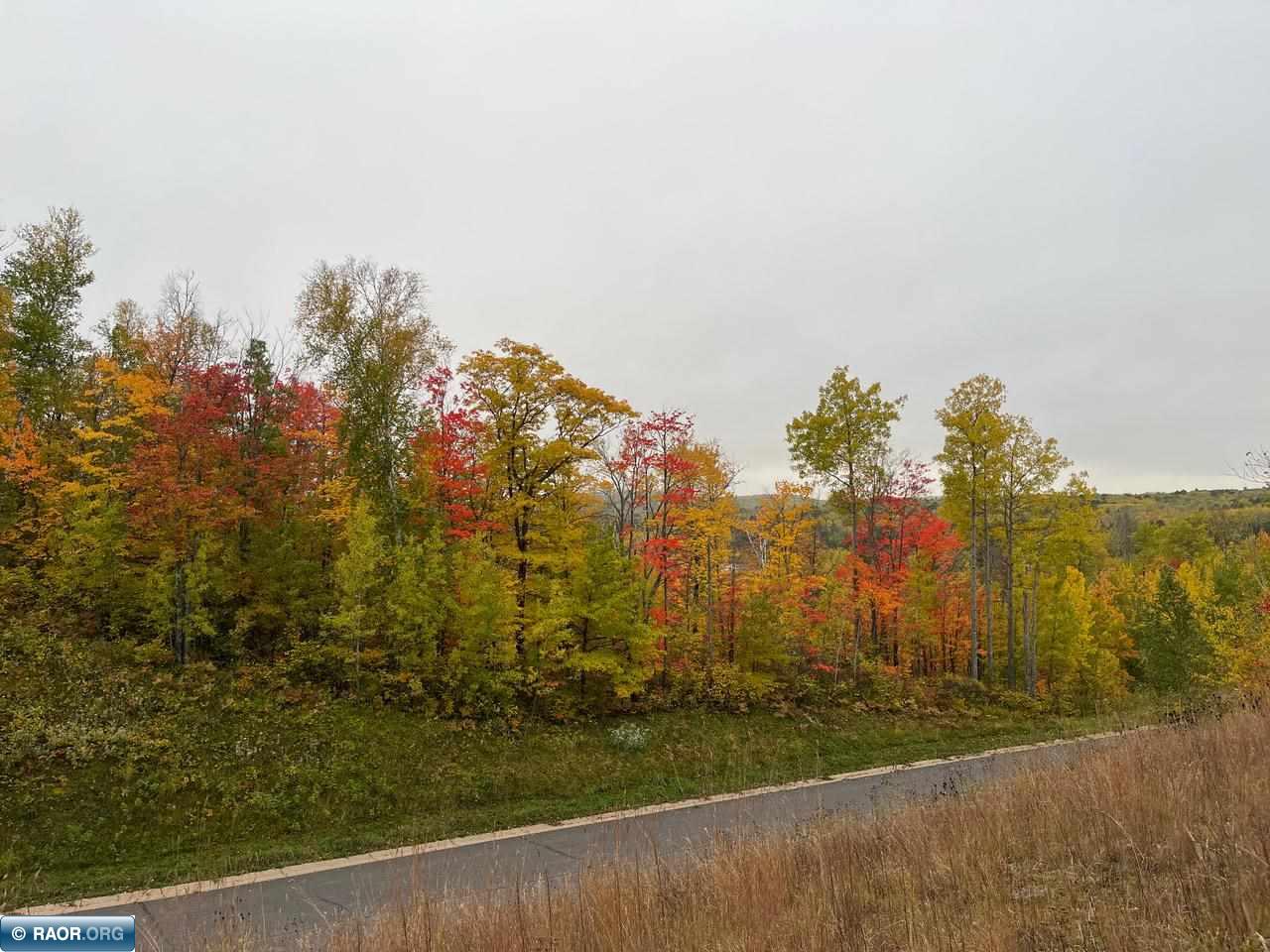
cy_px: 476
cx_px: 635
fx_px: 954
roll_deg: +2.2
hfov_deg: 67.3
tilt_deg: +2.8
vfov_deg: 53.1
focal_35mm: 26
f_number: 1.6
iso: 50
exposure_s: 1/481
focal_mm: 5.1
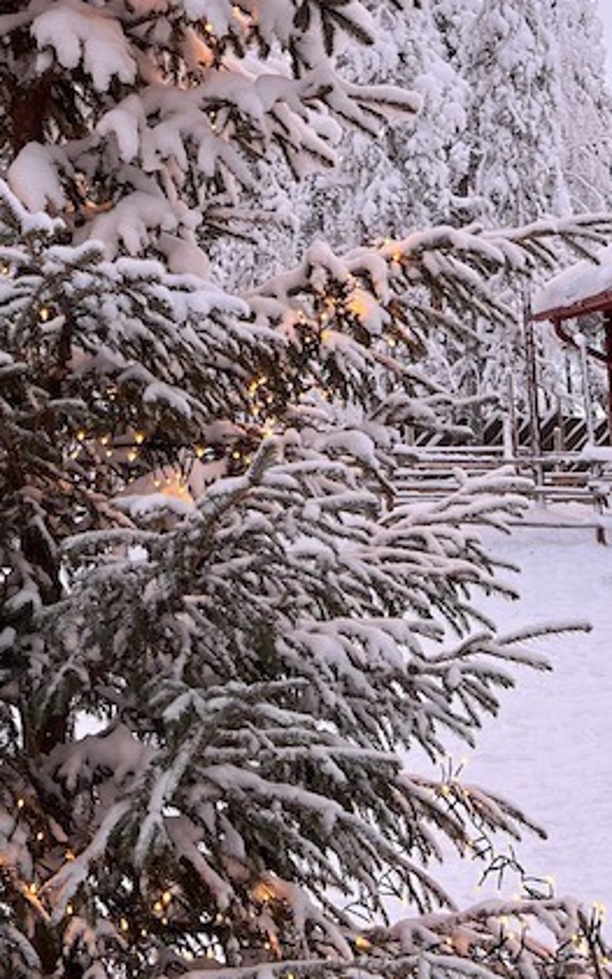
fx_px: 1789
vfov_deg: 28.4
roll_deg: +1.4
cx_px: 154
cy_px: -37
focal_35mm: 67
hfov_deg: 19.3
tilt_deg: +15.5
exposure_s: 1/121
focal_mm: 5.7
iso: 50
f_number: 1.5
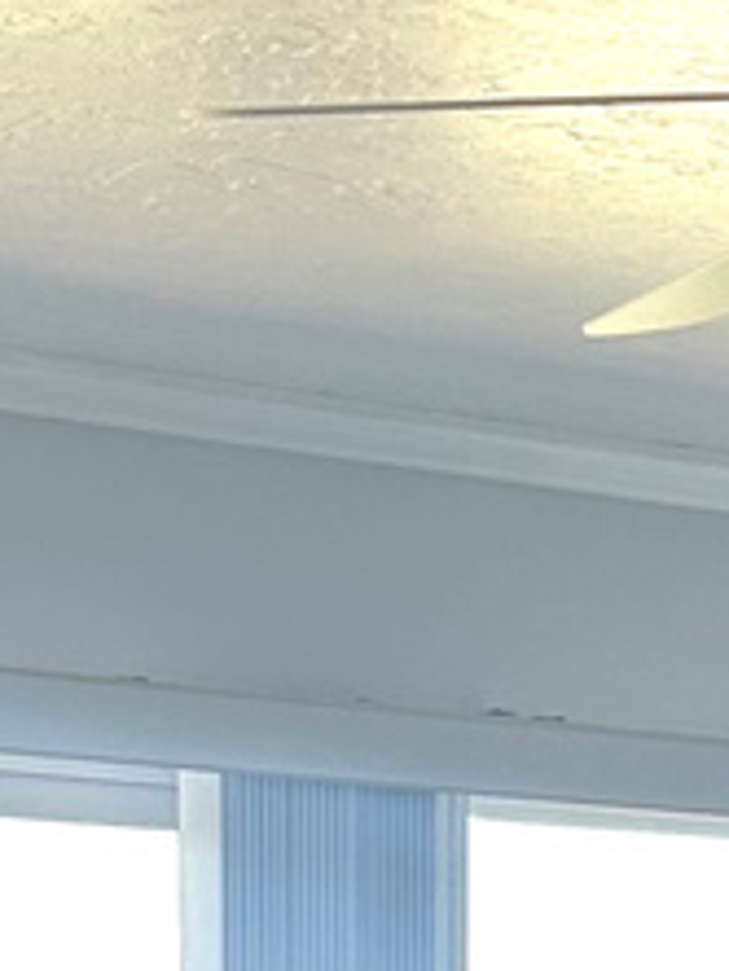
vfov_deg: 10.5
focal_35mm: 167
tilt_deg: -10.4
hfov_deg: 8.8
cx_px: 887
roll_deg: -0.8
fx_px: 4685
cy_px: 2192
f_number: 1.78
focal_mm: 6.86
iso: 80
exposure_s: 1/343
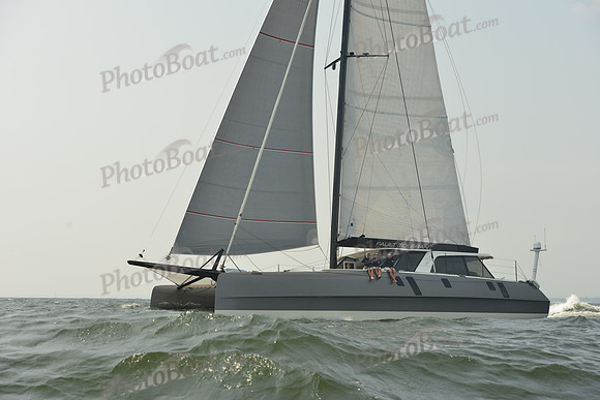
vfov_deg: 19.5
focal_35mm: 70
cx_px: 300
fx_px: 1167
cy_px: 200
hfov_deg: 28.8
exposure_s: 1/1250
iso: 320
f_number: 8
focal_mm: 70
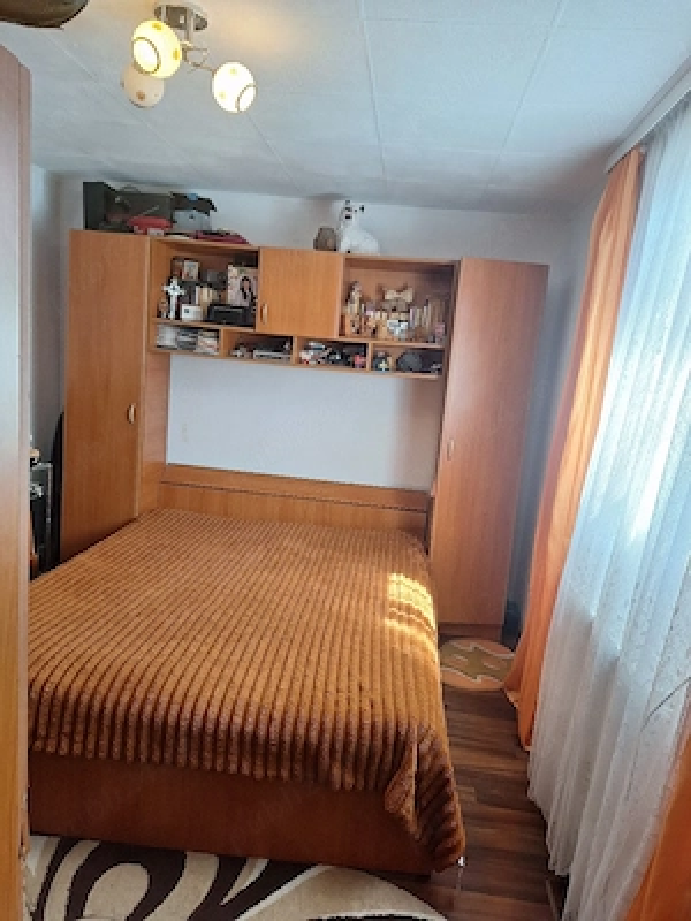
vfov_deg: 73.9
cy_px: 460
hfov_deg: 58.9
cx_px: 346
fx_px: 612
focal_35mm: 23
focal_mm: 5.54
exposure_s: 1/50
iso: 80
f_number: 1.8
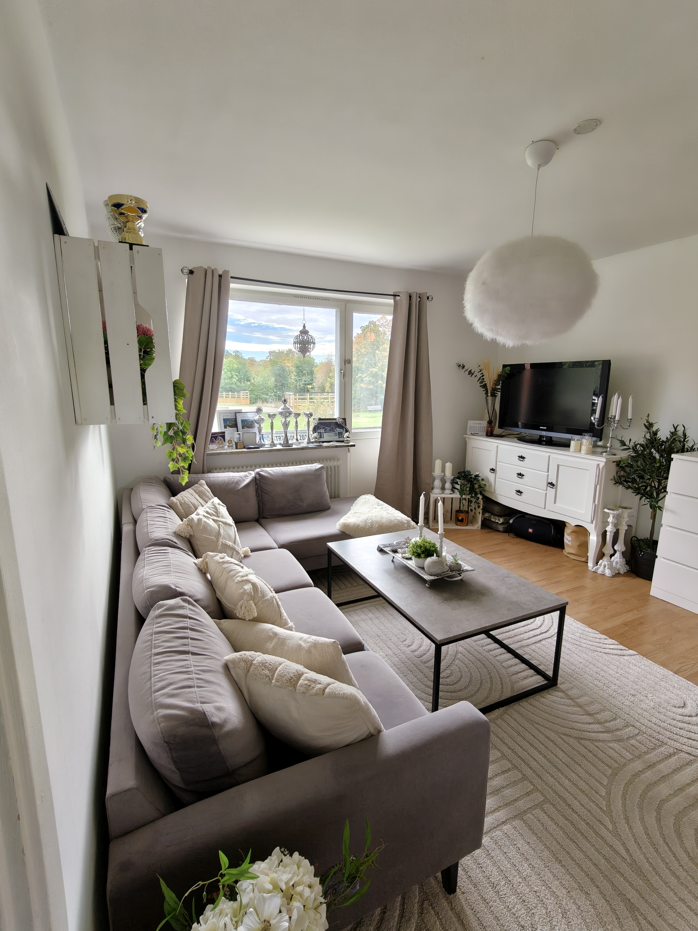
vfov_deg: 94.5
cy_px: 466
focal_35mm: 16
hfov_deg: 78.1
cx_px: 349
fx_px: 430
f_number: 2
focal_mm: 2.31
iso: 100
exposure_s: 1/100
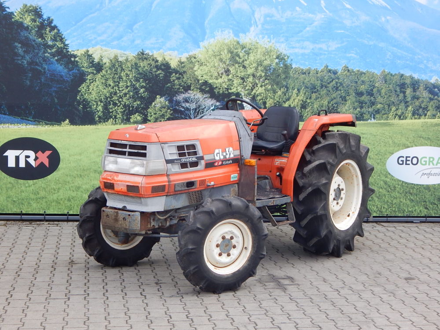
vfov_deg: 24.0
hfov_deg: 31.7
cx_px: 220
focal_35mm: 61
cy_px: 165
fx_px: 775
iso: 160
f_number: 4
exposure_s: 1/250
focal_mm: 10.9
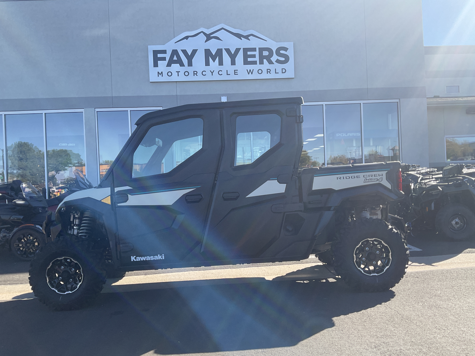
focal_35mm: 29
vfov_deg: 48.2
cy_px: 178
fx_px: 398
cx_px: 238
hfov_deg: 61.7
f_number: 1.8
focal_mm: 3
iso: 16
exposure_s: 1/599
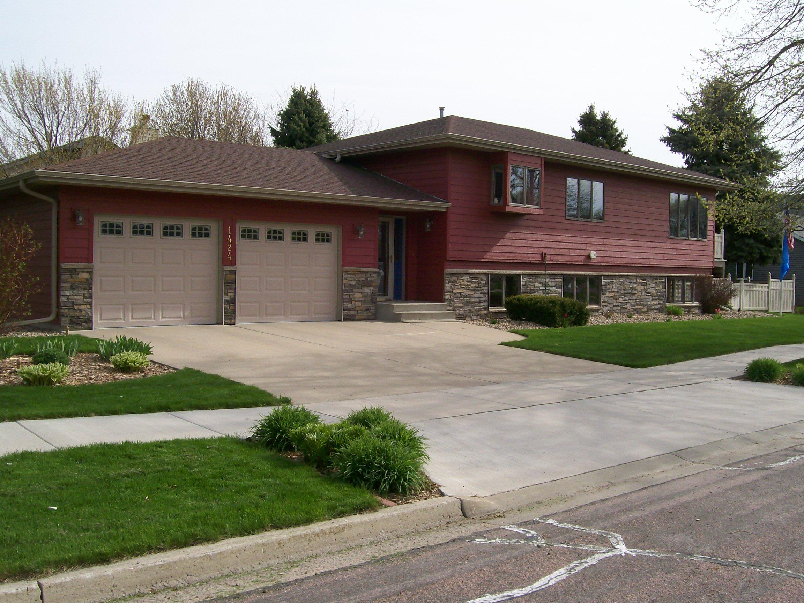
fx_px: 836
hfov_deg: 51.4
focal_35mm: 36
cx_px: 402
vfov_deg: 39.7
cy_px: 302
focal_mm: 6
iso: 80
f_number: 4.8
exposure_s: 1/481
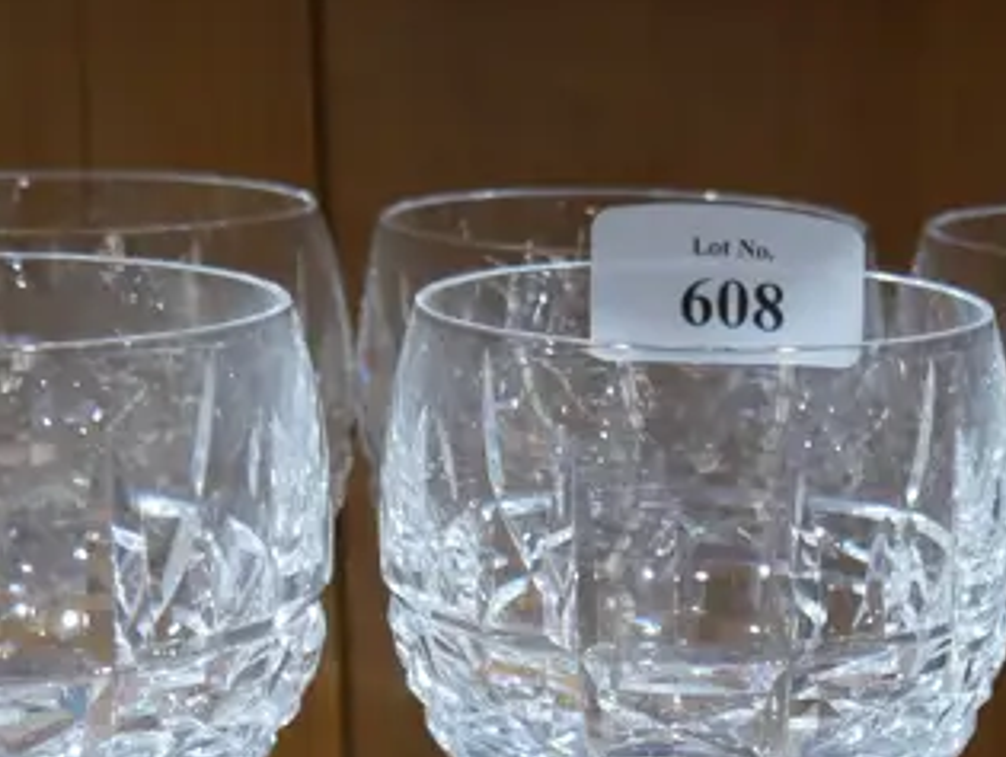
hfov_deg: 20.9
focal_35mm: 91
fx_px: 2648
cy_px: 918
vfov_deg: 15.6
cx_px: 968
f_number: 3.5
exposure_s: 1/60
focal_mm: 14
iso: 640
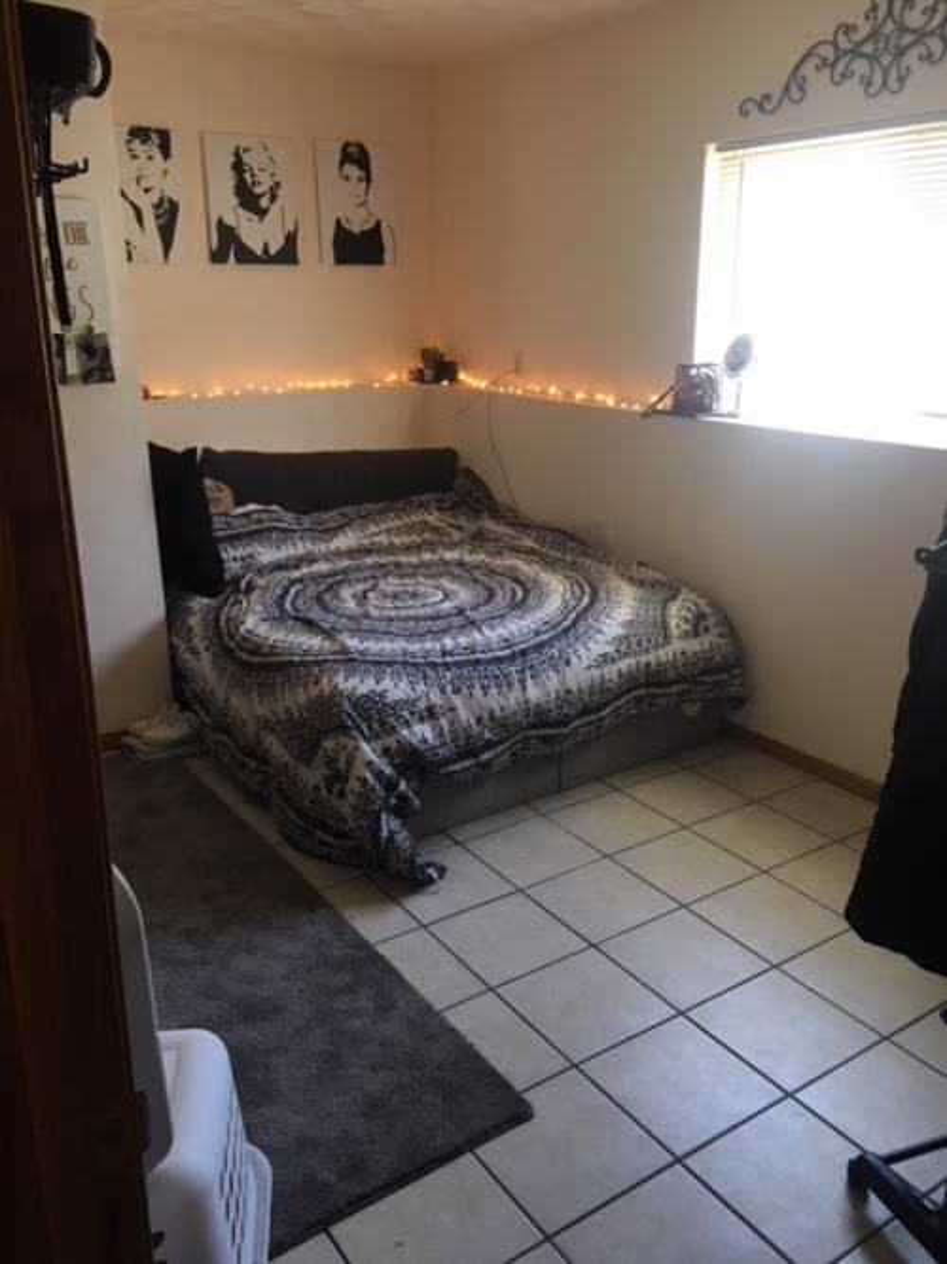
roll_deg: -0.7
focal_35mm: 29
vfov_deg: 61.7
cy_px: 632
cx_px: 474
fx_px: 1058
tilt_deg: -17.7
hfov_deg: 48.2
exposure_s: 1/30
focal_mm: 4.15
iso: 50
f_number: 2.2
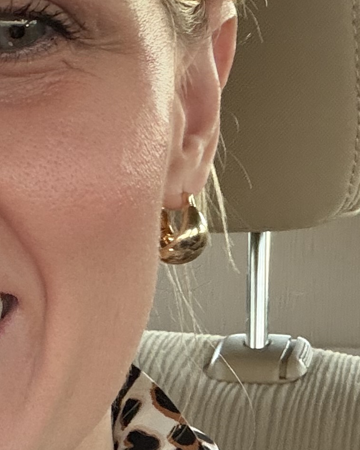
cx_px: -74
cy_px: 238
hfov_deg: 15.4
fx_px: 1278
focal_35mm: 96
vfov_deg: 20.0
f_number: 1.9
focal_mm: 2.71
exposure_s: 1/37
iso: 400
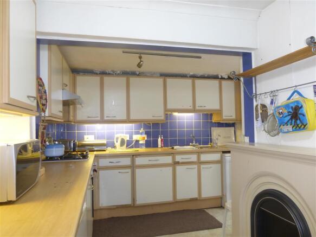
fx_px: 219
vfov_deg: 56.8
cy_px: 118
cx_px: 158
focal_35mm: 24
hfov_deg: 71.6
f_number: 3.3
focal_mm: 4.3
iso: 100
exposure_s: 1/6
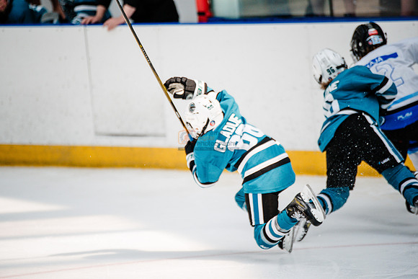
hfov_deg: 6.9
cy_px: 140
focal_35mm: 300
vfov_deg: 4.6
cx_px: 209
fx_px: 3484
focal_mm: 300
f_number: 3.2
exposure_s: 1/3200
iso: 1250
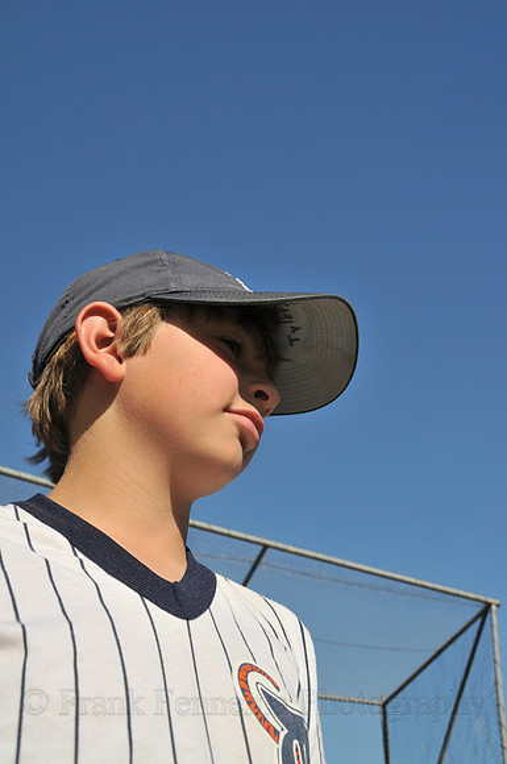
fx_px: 699
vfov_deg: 57.3
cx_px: 254
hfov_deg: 39.9
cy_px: 382
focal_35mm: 33
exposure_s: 1/320
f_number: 8
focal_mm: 22
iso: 200
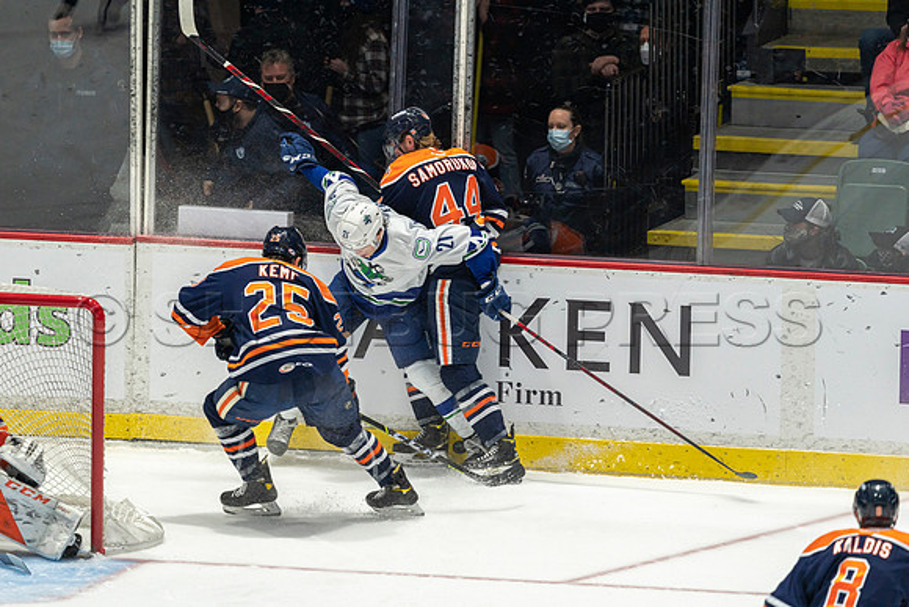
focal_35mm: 600
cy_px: 304
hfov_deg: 3.4
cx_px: 454
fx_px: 15153
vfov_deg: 2.3
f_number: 4.5
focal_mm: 600
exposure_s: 1/640
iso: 1600
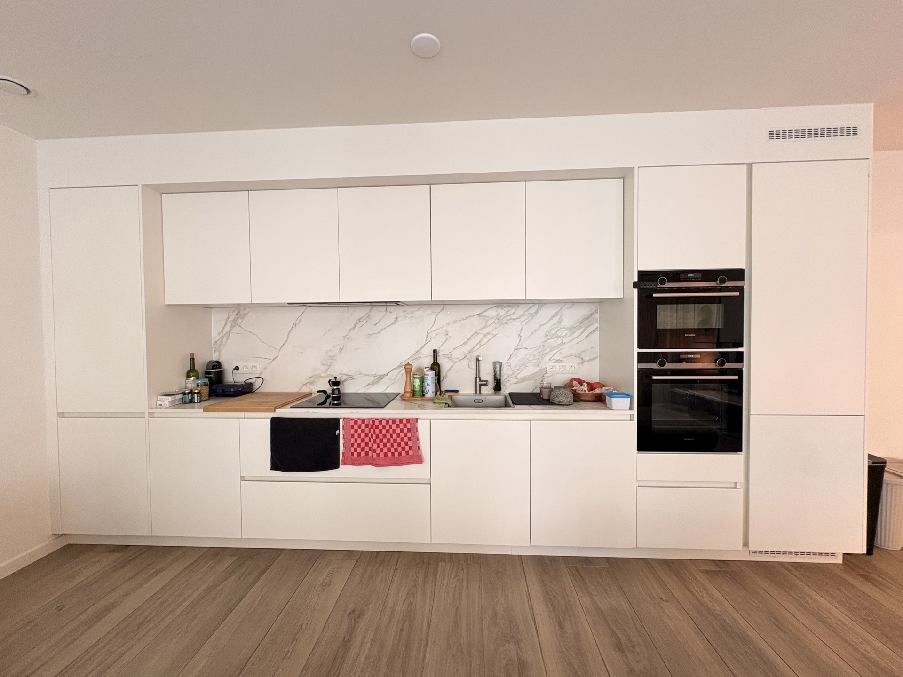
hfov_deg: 102.1
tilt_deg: -1.2
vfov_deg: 85.7
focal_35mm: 14
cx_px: 452
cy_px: 338
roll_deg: +0.9
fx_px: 365
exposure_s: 1/50
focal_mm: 2.22
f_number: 2.2
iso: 320
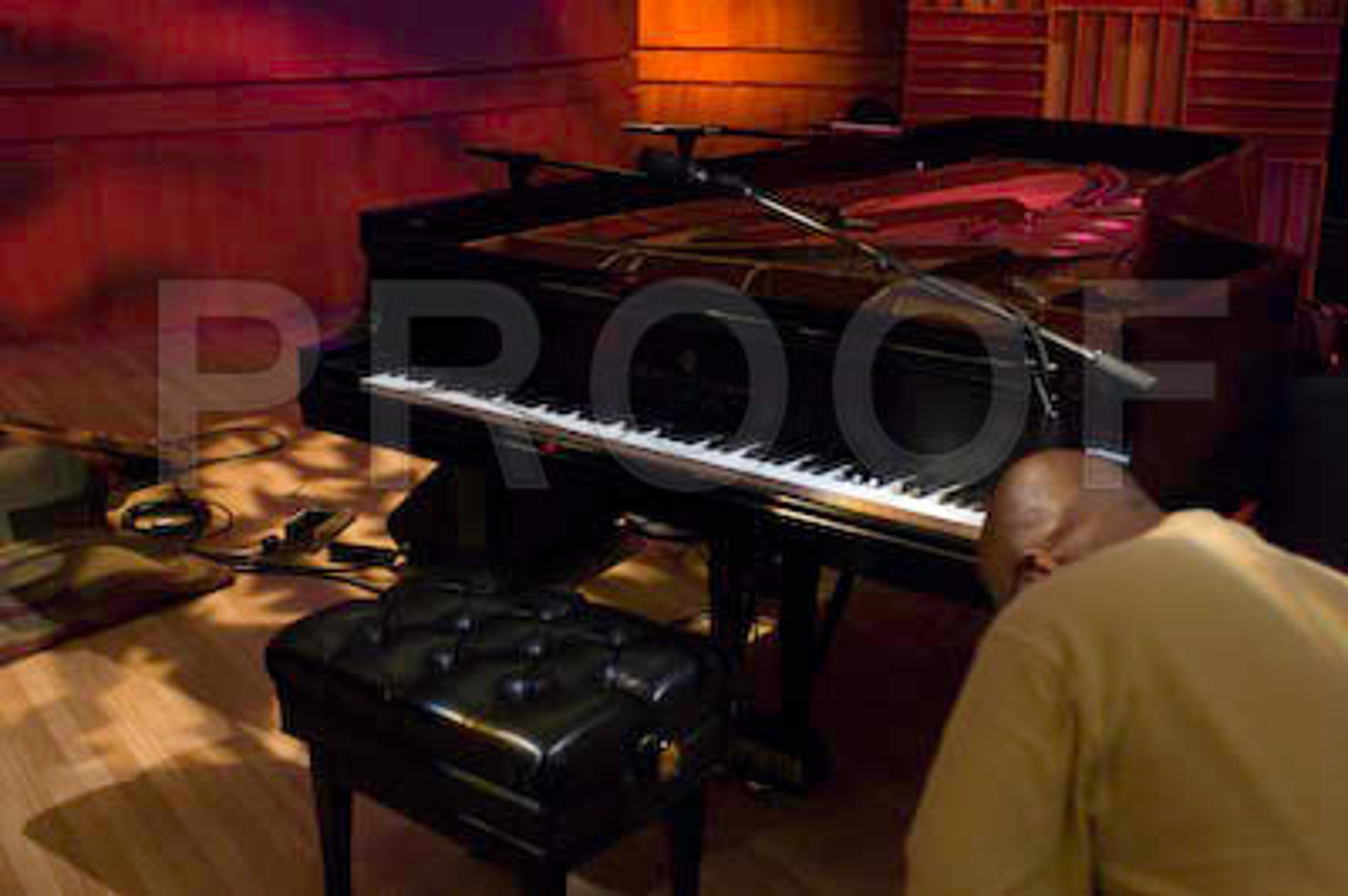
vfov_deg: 31.8
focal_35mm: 42
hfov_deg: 46.4
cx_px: 674
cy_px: 448
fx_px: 1571
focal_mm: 28
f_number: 2.8
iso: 800
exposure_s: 1/125
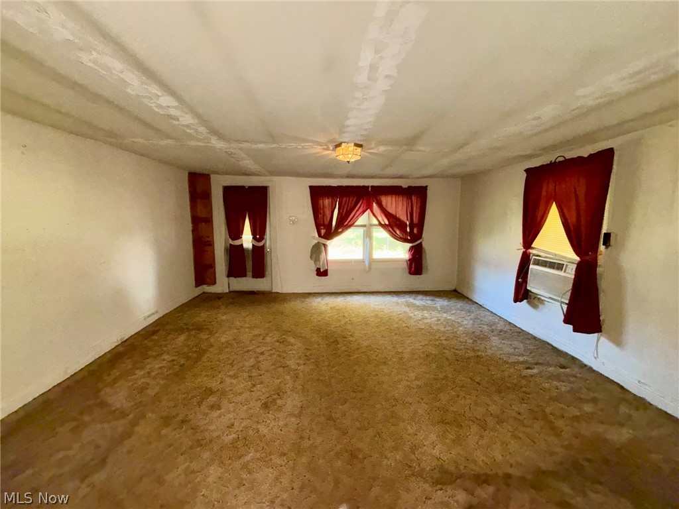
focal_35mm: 14
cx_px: 340
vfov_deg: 85.7
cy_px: 254
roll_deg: -0.3
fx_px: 275
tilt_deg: -7.6
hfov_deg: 102.1
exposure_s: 1/60
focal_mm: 2.22
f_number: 2.2
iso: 640
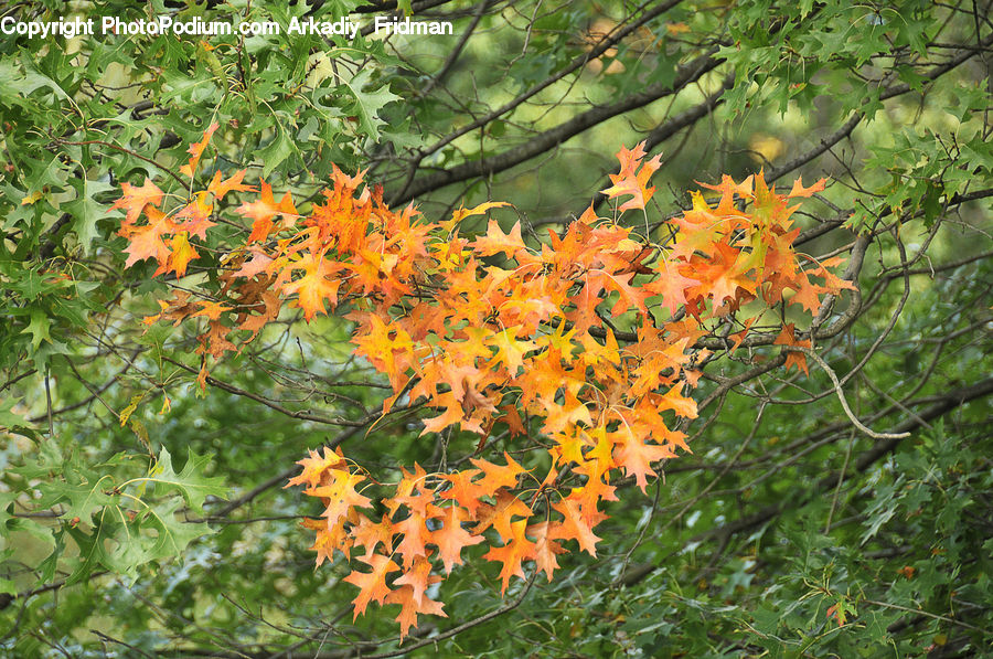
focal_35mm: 225
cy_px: 330
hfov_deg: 9.2
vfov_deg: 6.1
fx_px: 6196
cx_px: 496
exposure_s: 1/125
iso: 200
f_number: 5.6
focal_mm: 150
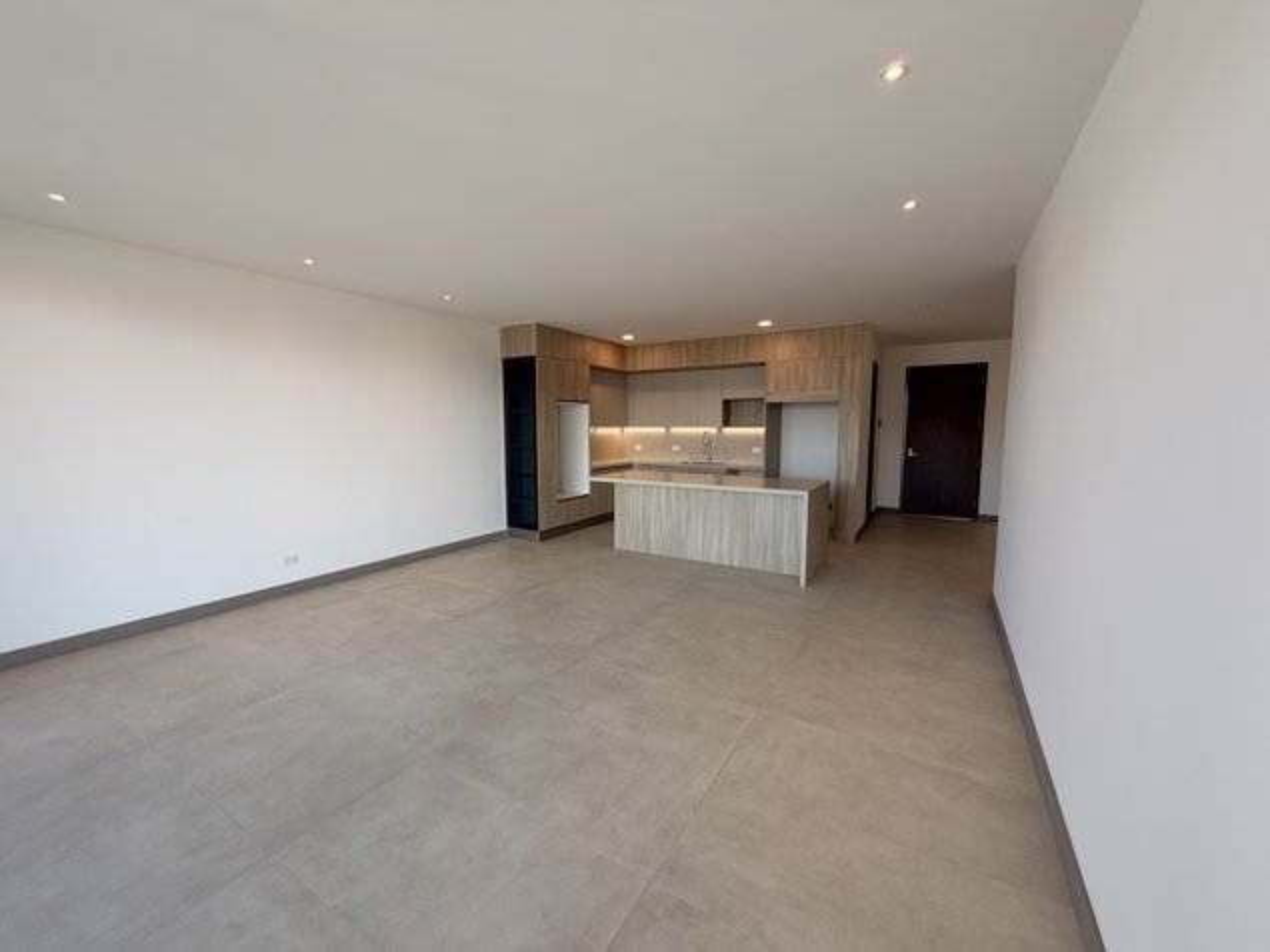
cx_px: 635
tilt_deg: -6.6
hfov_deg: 102.1
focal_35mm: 14
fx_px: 514
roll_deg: +0.5
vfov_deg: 85.7
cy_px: 476
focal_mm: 2.22
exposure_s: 1/121
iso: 50
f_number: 2.2
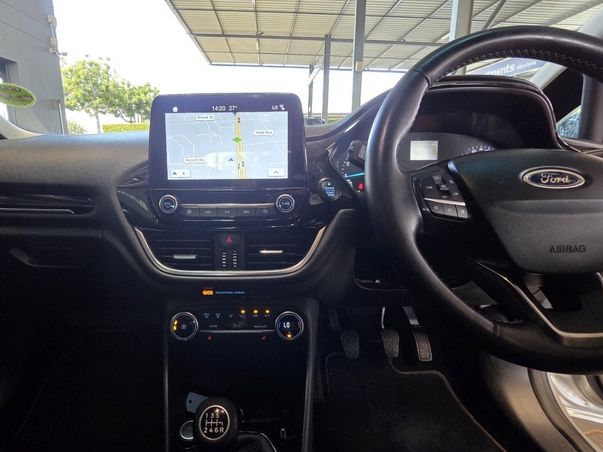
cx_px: 262
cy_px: 216
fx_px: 296
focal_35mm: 17
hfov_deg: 90.5
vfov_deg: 74.7
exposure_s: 1/100
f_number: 2.2
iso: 250
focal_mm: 2.2
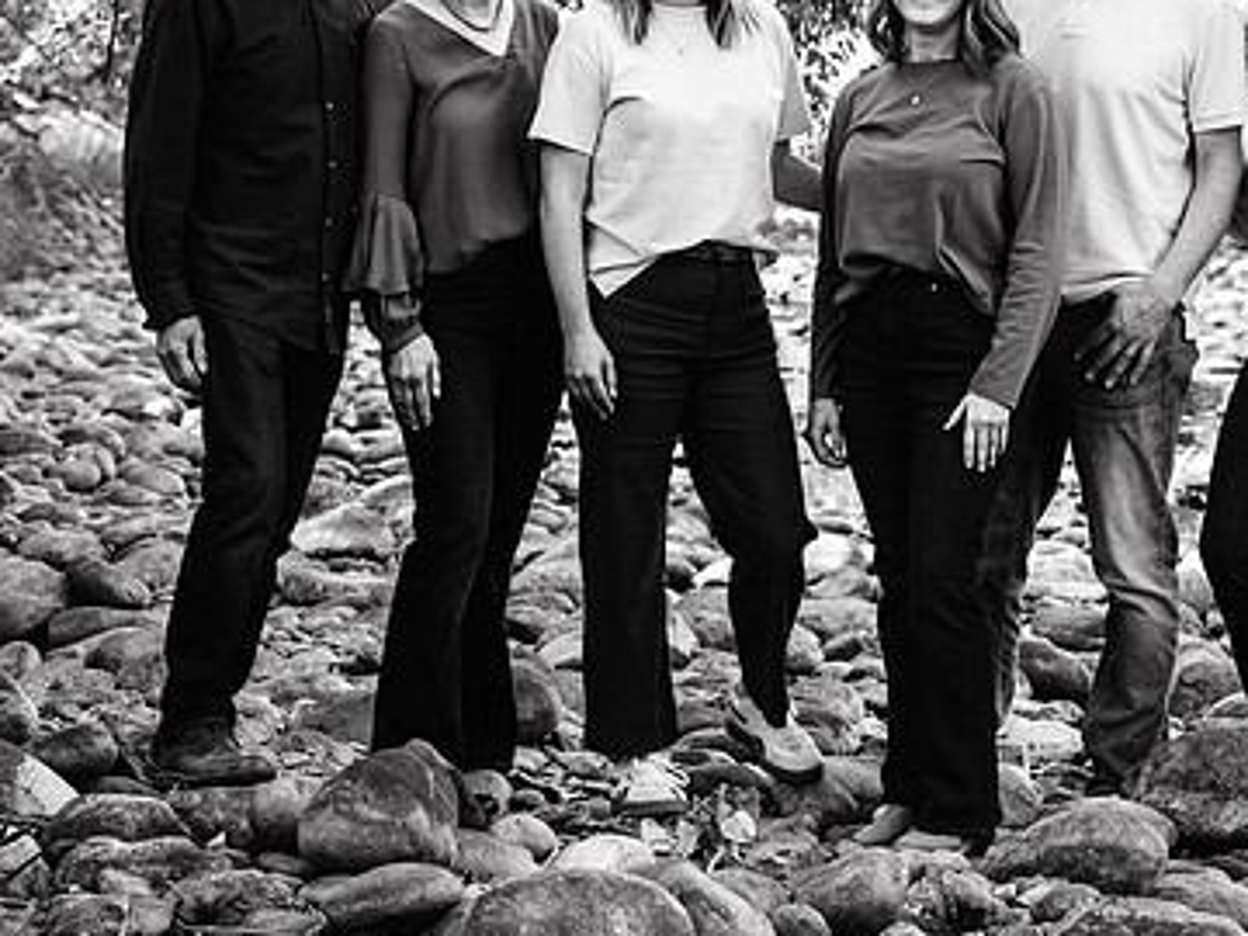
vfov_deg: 12.1
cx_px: 690
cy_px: 217
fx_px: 4398
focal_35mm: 122
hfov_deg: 16.1
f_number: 5
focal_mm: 70
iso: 800
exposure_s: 1/200
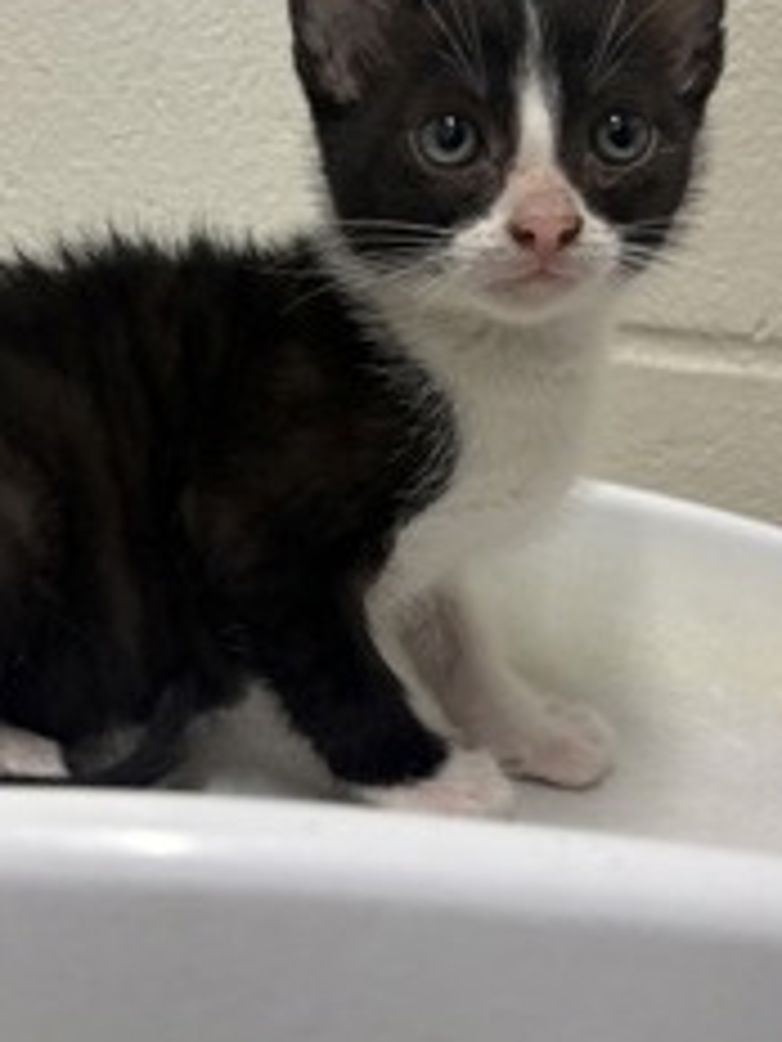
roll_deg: -6.5
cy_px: 449
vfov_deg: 40.3
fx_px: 1416
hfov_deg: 30.7
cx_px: 263
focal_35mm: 47
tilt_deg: -9.2
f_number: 1.6
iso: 125
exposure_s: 1/82
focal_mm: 5.96
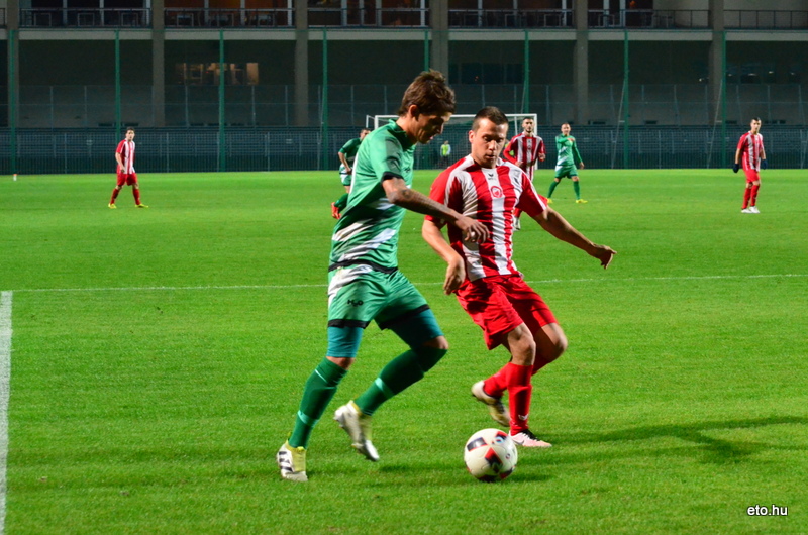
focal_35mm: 105
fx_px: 2352
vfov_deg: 13.0
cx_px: 404
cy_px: 268
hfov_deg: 19.5
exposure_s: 1/500
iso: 6400
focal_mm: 70
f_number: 5.6
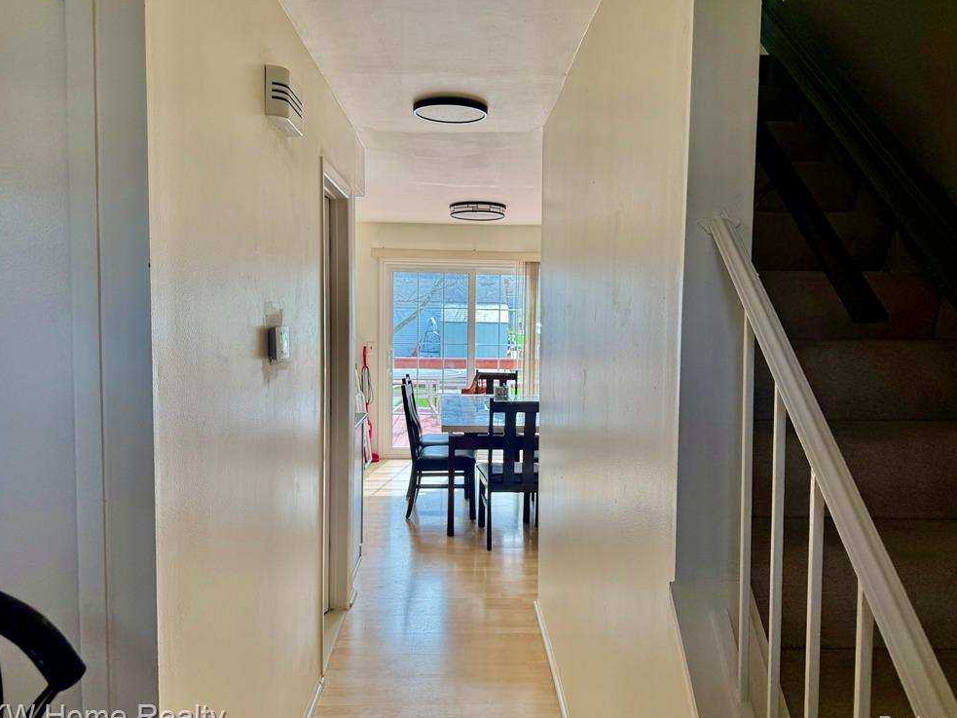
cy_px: 365
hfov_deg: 69.4
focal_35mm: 25
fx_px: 691
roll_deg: -1.4
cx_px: 479
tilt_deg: -1.4
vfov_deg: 54.9
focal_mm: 6.76
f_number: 1.78
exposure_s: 1/181
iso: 80
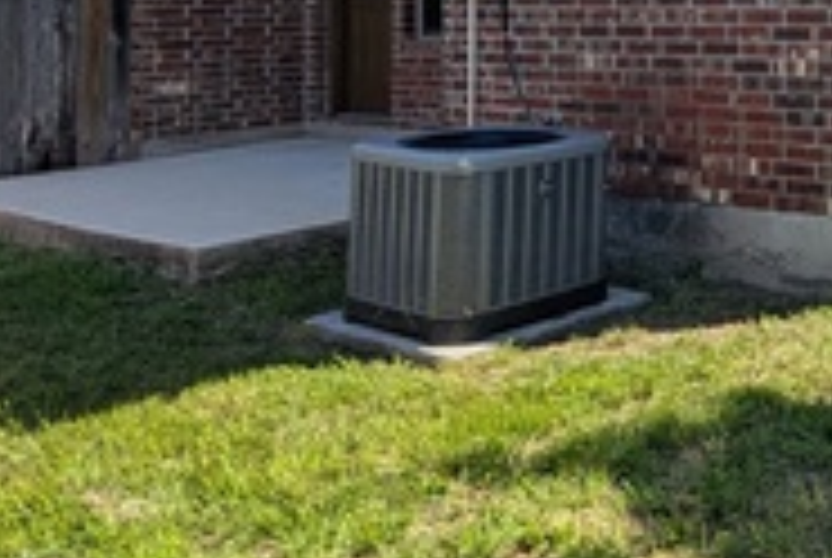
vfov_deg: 28.5
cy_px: -54
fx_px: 995
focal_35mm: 43
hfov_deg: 33.9
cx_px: 1061
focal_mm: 2.02
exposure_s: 1/2169
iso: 51
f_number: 1.7
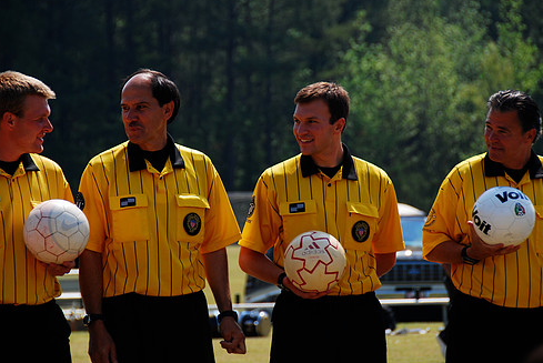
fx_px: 4031
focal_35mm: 267
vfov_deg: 5.2
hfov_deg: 7.7
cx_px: 270
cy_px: 172
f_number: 5.6
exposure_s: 1/400
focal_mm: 150
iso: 100
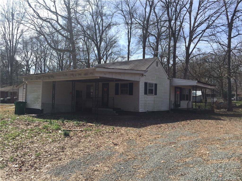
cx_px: 121
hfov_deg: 61.7
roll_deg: -1.6
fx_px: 203
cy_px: 90
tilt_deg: +2.3
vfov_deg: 48.2
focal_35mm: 29
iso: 32
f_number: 2.2
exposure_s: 1/1068
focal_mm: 4.15
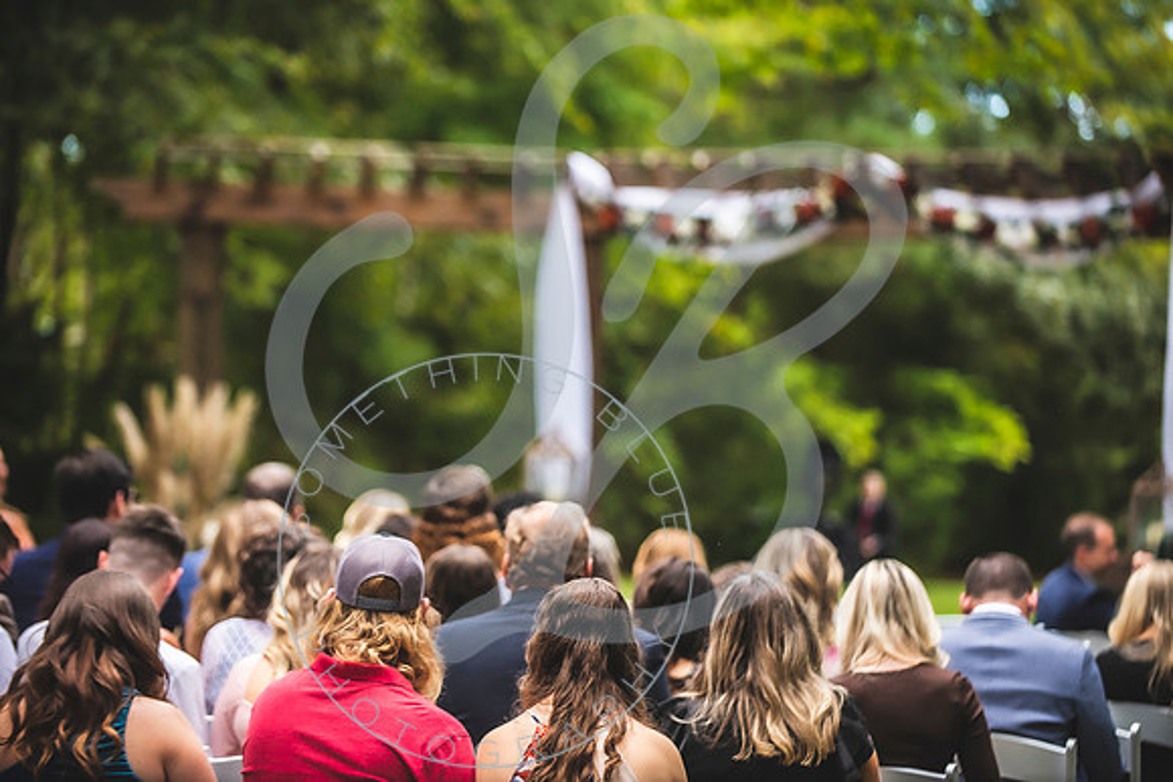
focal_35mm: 125
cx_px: 586
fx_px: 4074
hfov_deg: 16.4
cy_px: 391
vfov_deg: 11.0
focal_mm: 125
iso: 500
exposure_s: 1/500
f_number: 2.8
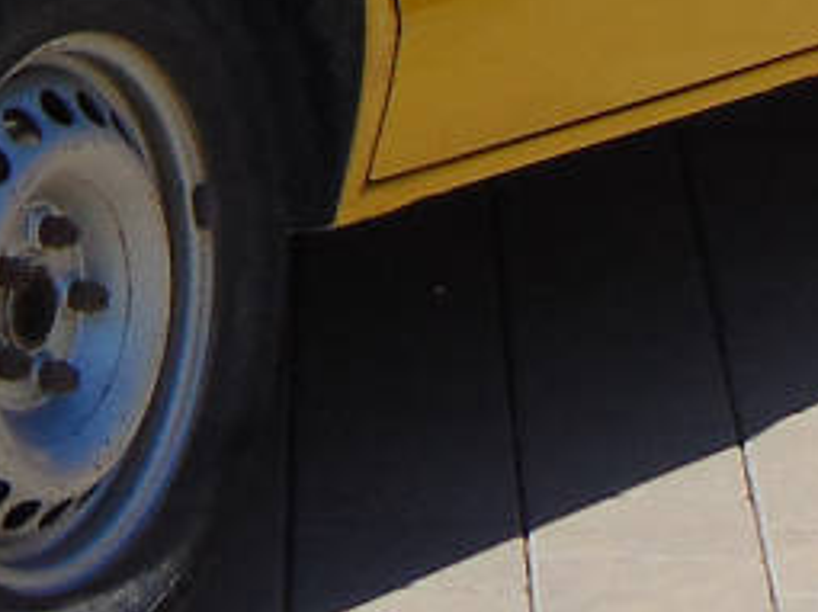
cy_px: -743
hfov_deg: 6.2
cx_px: -369
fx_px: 7417
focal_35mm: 314
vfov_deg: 4.6
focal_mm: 9
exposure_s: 1/200
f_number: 9
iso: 80
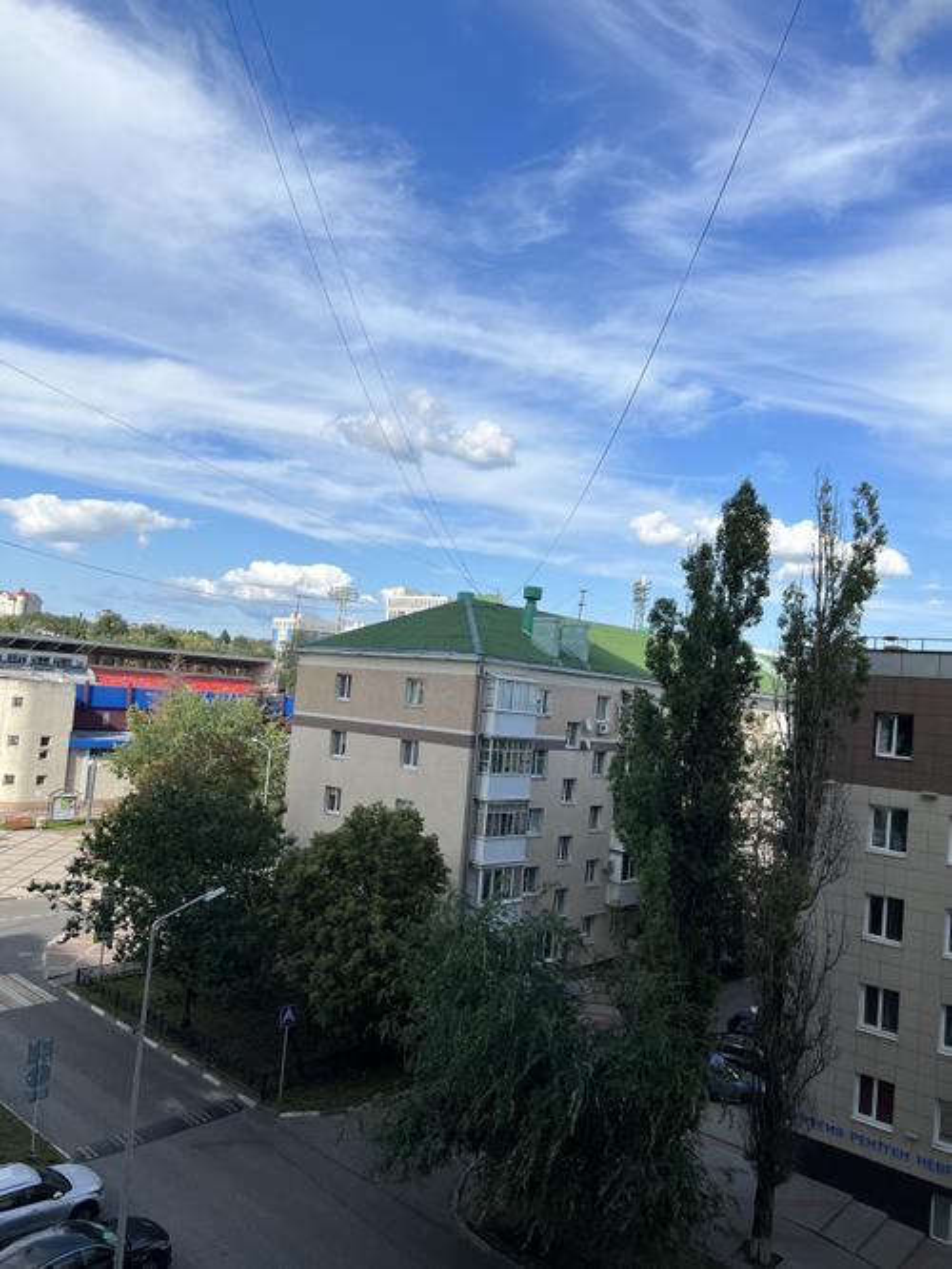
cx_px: 476
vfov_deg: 67.3
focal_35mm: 26
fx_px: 953
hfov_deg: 53.1
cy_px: 634
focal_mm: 5.7
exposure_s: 1/4115
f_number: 1.5
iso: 50
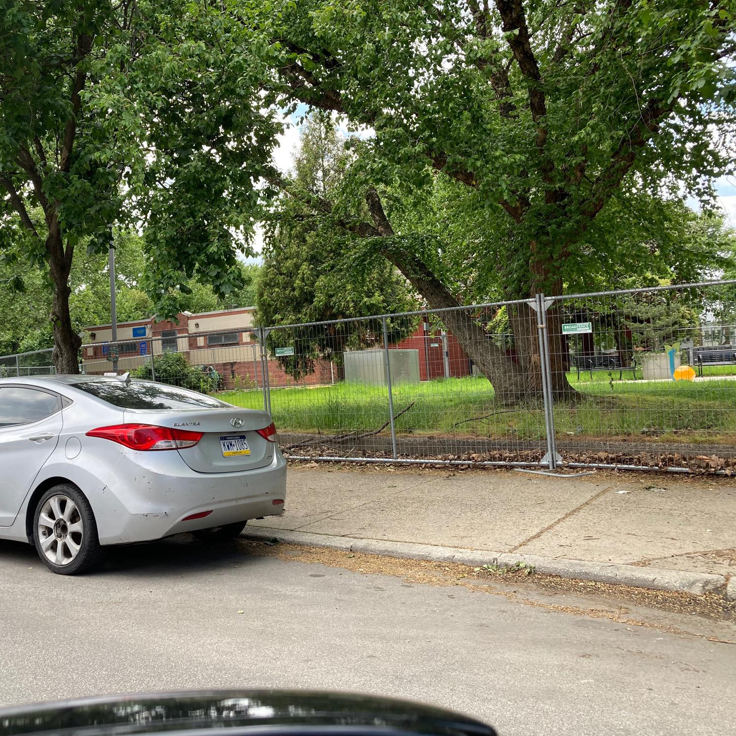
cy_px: 359
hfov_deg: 47.7
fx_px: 818
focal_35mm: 34
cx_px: 245
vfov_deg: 48.4
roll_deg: +1.1
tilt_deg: +2.2
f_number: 1.8
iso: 20
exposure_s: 1/298
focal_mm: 3.99
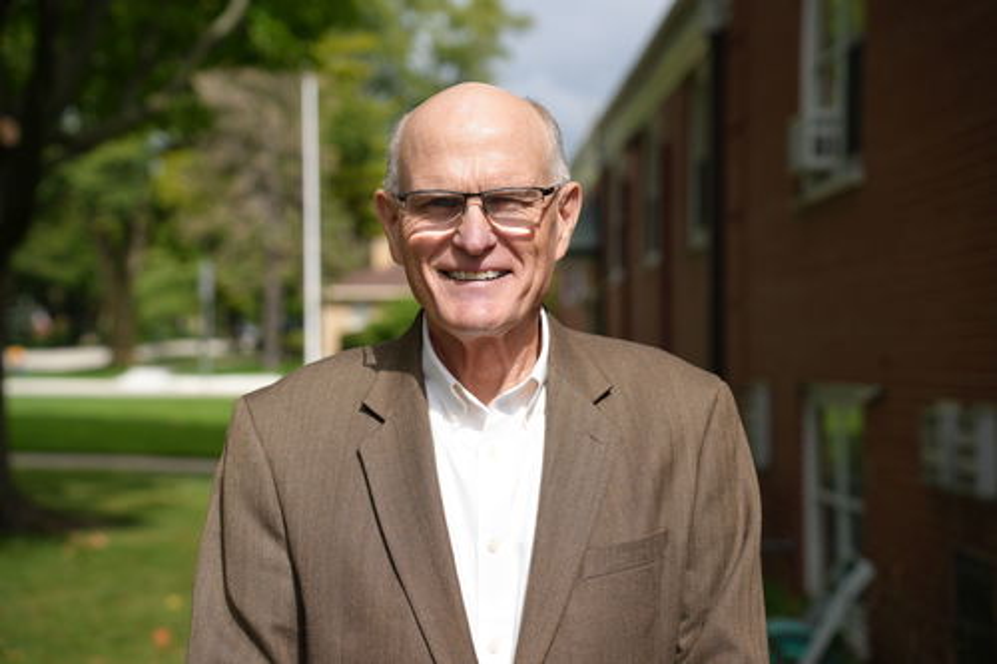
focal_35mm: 75
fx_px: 2076
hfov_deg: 27.0
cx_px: 498
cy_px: 332
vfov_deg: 18.2
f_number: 4.5
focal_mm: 75
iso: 100
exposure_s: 1/1000
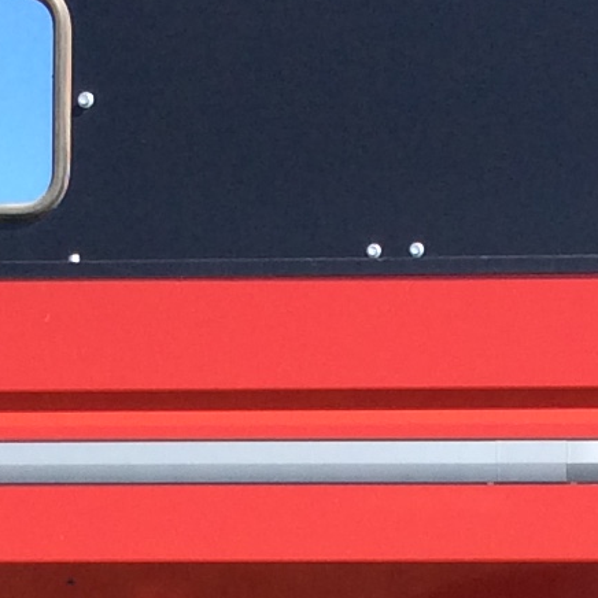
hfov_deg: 10.4
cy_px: 860
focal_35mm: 168
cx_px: 320
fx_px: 3284
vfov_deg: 10.1
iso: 32
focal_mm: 3.3
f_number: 2.4
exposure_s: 1/697
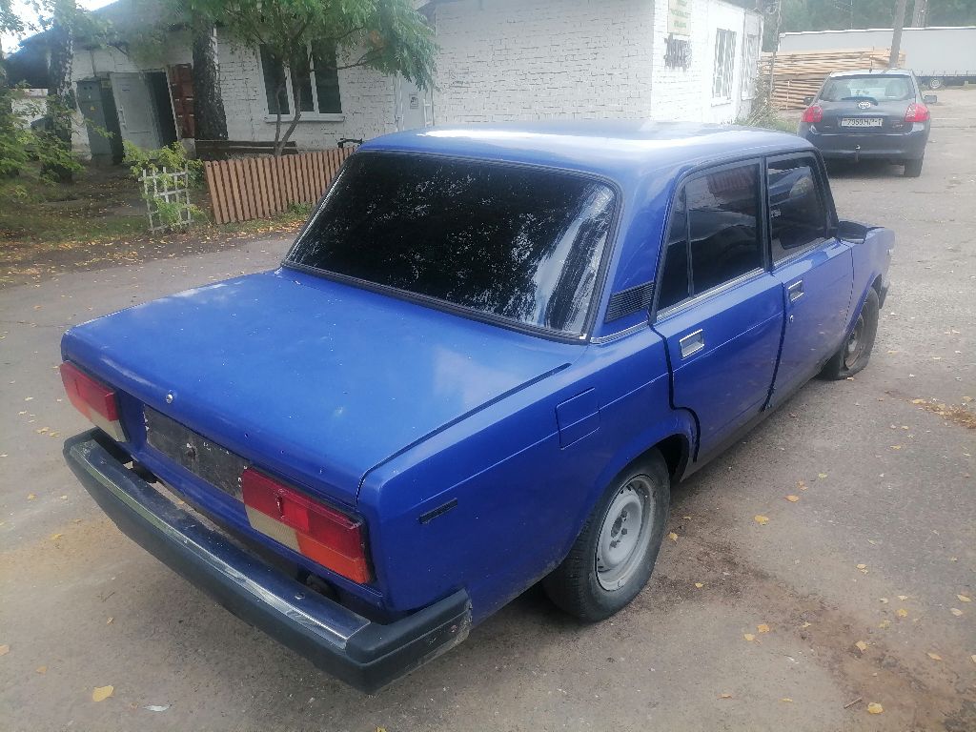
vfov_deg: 53.1
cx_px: 488
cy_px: 366
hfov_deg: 67.3
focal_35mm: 26
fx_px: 733
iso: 50
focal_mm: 4.25
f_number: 1.8
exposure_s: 1/166
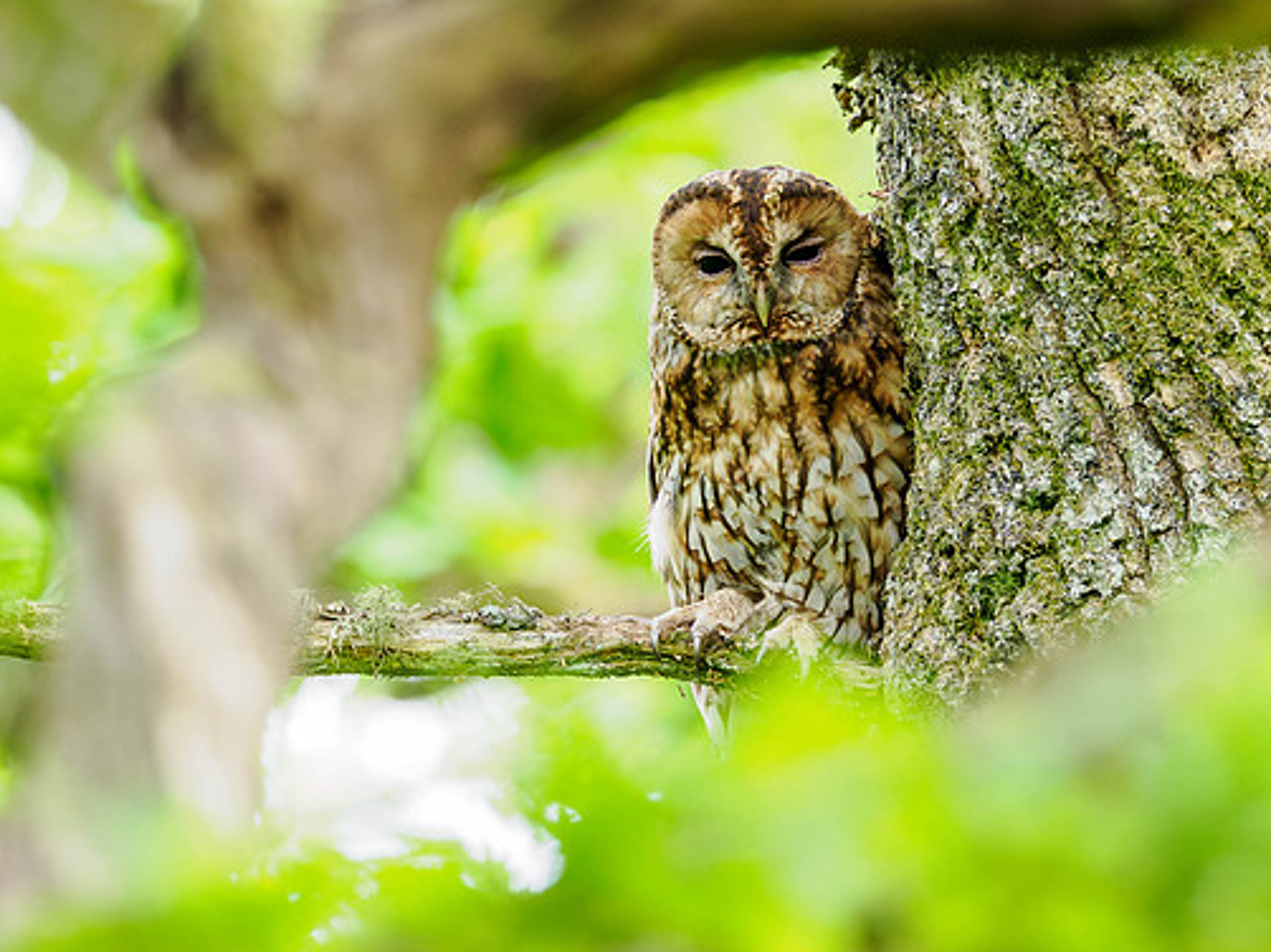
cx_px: 802
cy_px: 525
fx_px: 42975
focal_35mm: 1171
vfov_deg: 1.3
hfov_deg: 1.7
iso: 5000
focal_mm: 300
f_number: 4
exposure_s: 1/320
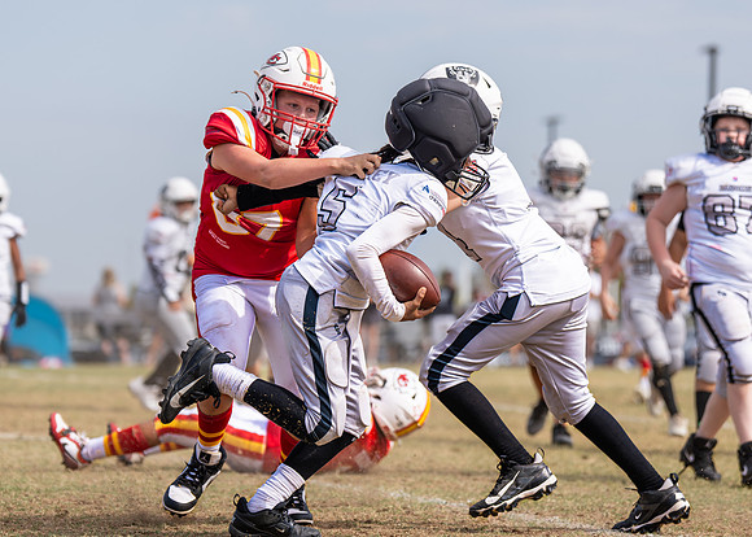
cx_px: 359
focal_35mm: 172
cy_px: 204
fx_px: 3682
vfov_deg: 8.3
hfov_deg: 11.7
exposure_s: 1/4000
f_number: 2.8
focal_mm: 117
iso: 160
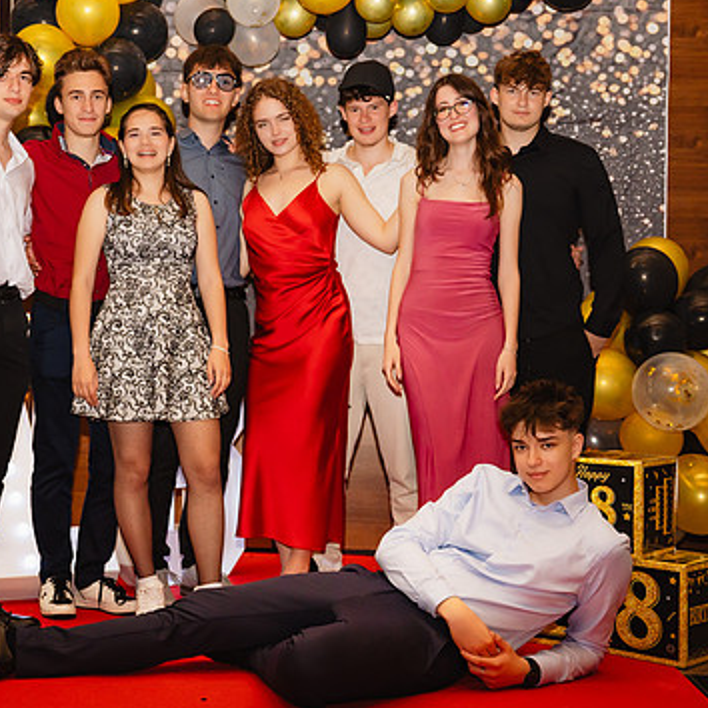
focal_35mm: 58
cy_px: 330
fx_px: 1342
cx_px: 201
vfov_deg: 29.5
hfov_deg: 29.2
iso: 1000
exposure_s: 1/200
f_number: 2.8
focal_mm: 38
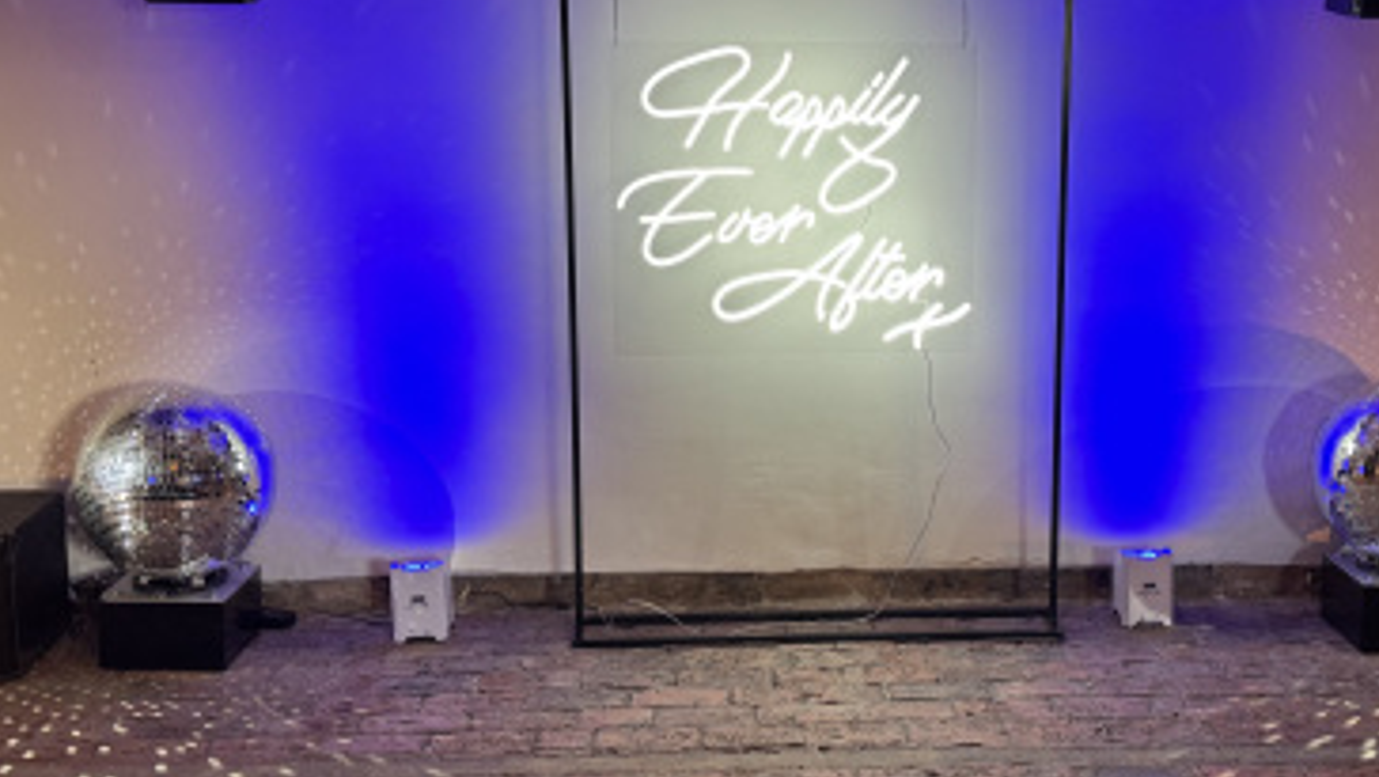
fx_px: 1683
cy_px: 334
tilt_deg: -9.6
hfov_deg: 44.3
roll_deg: -0.6
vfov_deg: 26.0
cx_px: 845
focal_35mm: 46
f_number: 1.78
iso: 160
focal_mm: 6.76
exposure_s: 1/50
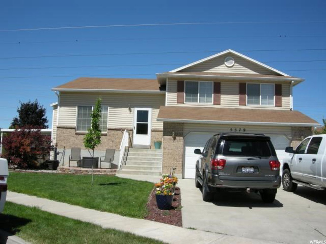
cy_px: 122
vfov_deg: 39.7
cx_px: 163
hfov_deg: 51.4
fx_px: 339
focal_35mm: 36
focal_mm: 7.5
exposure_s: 1/306
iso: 64
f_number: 6.1
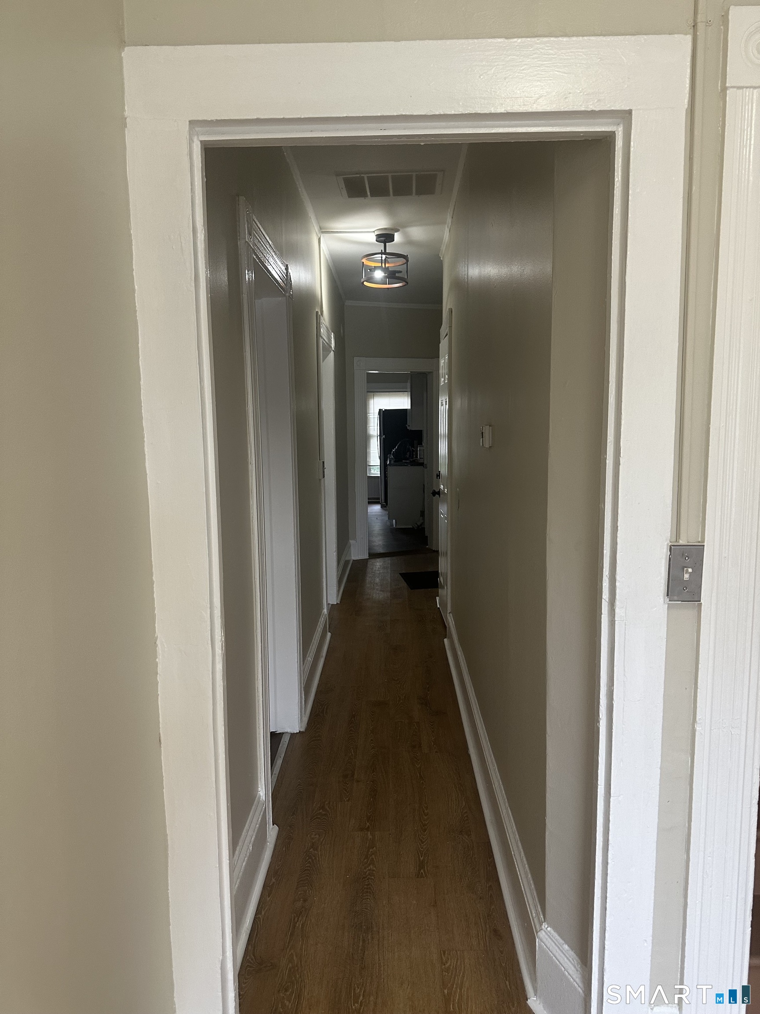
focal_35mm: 24
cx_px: 380
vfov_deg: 71.6
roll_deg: +0.5
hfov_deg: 56.8
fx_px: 703
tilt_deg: -6.6
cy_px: 507
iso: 200
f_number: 1.78
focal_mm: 6.86
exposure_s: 1/120
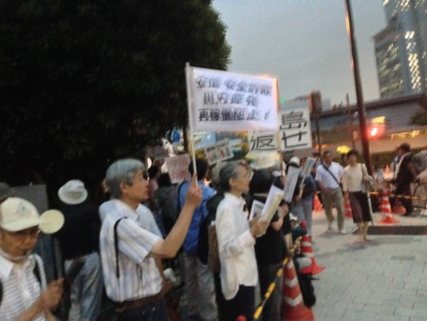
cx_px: 214
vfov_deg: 43.0
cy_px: 160
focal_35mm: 33
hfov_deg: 55.3
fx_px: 407
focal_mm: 4.12
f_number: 2.4
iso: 800
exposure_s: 1/15
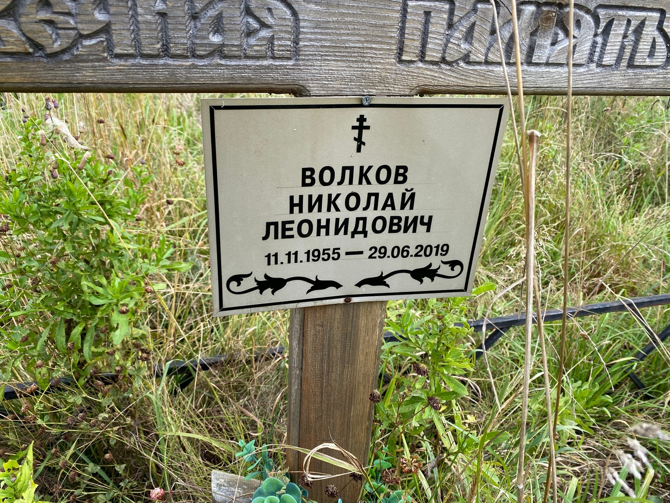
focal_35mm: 26
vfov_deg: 53.1
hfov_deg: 67.3
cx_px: 335
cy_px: 252
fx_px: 503
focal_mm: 4.25
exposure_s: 1/633
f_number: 1.8
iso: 32
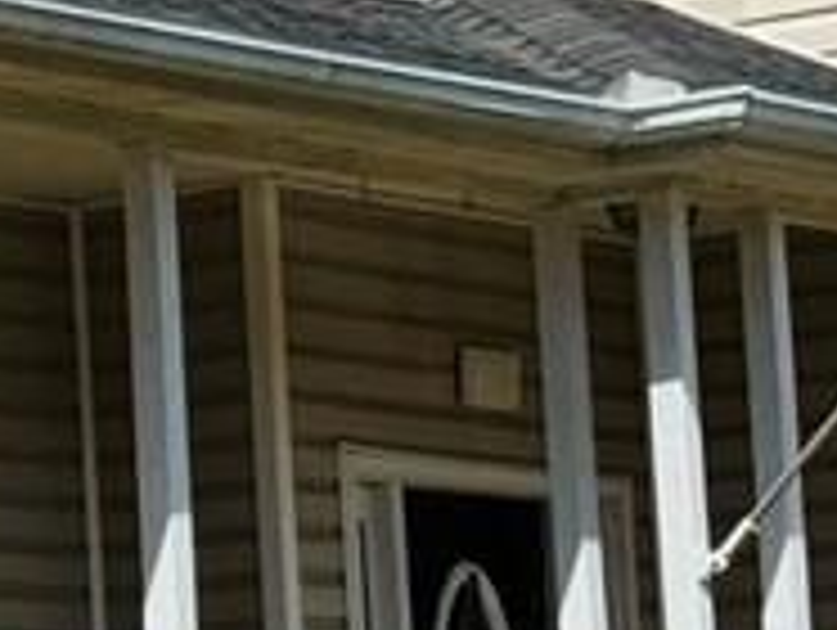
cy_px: 621
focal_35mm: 264
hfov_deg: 7.3
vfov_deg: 5.6
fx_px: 6392
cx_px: -698
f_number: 1.78
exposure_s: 1/7937
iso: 64
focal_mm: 6.76
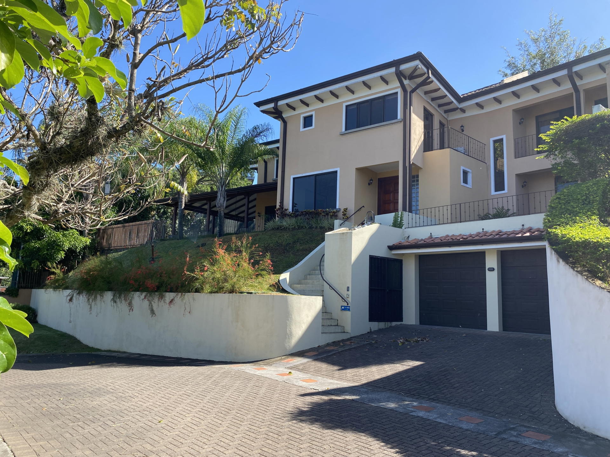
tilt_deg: +7.1
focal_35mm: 26
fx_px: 458
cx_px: 305
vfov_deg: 53.1
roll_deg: -1.6
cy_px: 228
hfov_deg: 67.3
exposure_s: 1/1093
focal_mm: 4.25
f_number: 1.8
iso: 32
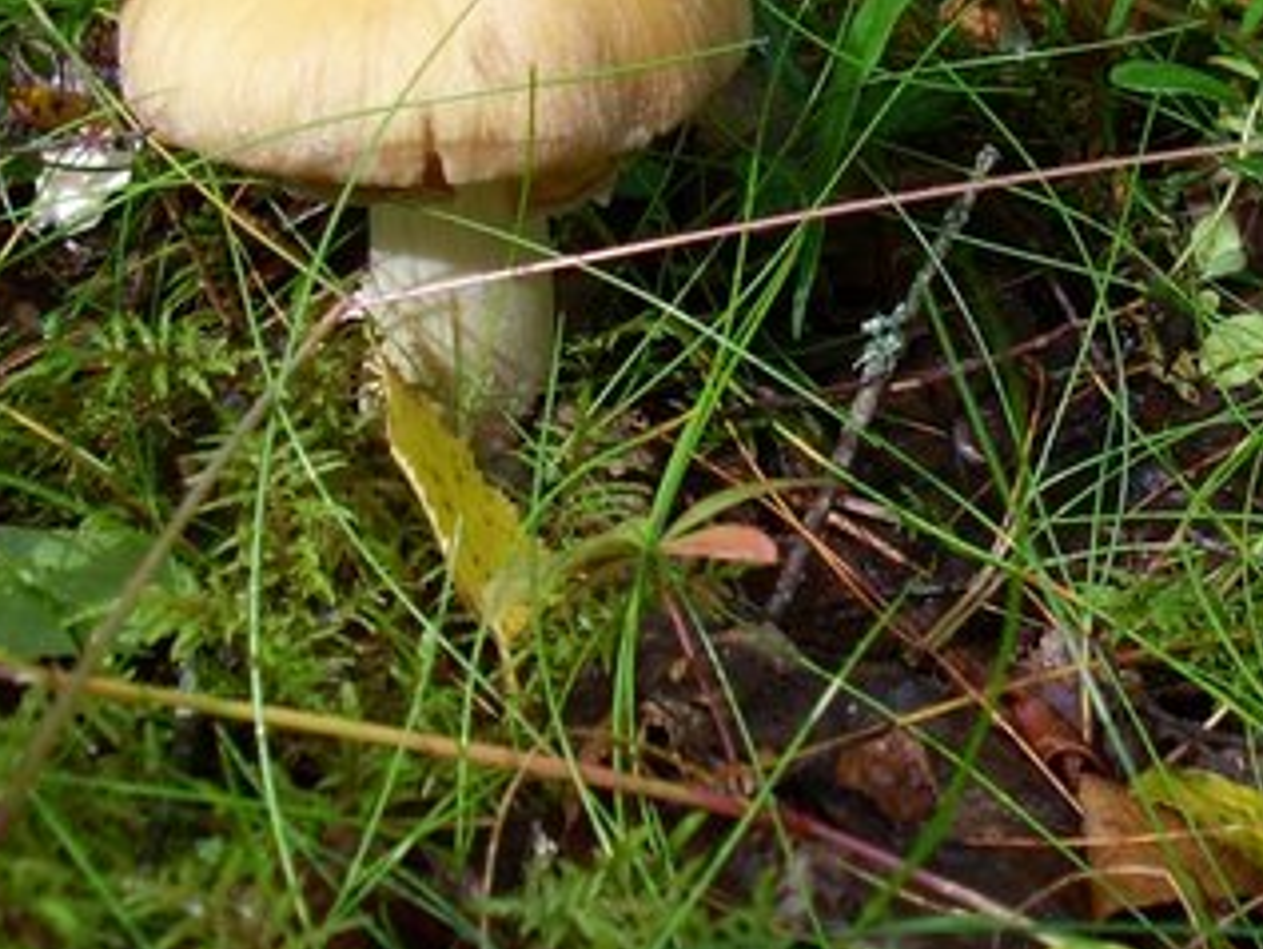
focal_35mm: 96
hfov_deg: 20.3
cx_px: 964
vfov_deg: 15.3
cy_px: 231
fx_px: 3504
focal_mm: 6.3
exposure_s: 1/90
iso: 100
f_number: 3
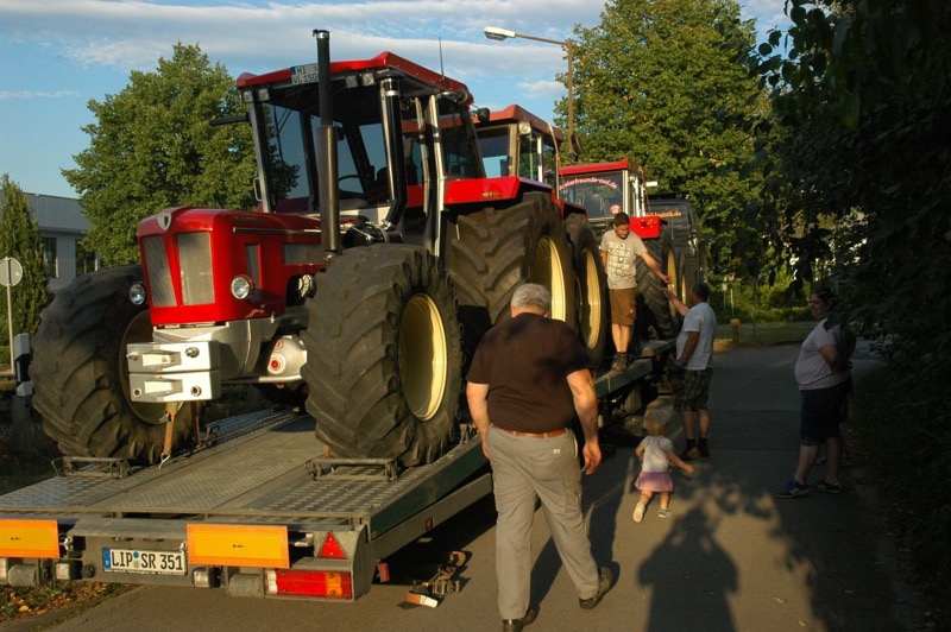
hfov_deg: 51.3
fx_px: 990
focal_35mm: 38
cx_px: 476
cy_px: 316
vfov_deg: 35.4
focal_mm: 25
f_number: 9
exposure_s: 1/250
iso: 400
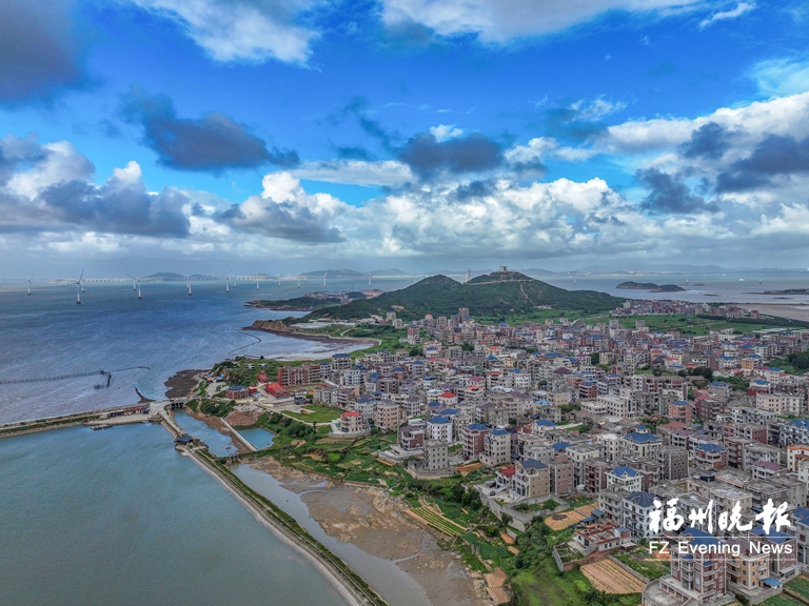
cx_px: 418
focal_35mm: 25
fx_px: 584
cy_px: 293
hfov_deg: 69.4
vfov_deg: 54.9
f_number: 2.8
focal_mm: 12.29
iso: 100
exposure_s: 1/1600
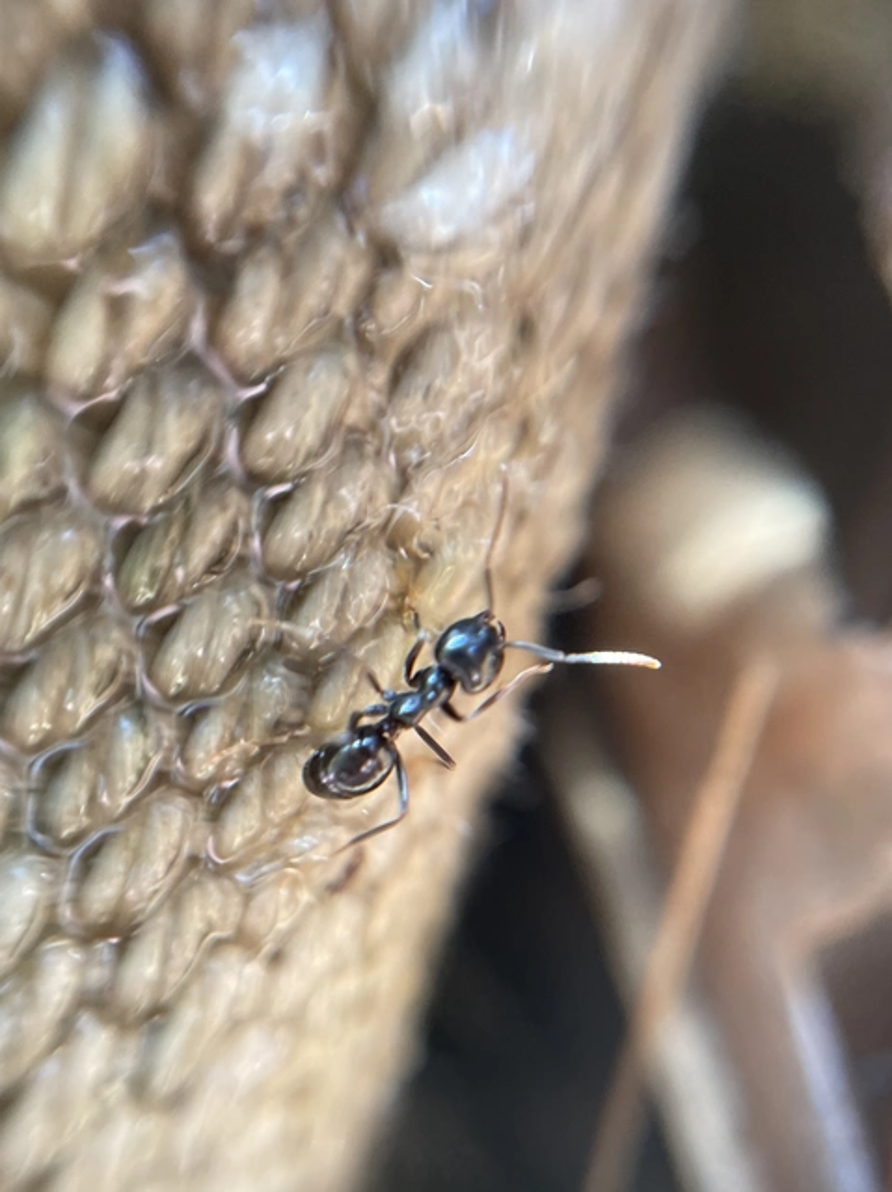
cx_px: 446
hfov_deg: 53.0
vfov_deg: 67.3
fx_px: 894
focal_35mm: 26
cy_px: 596
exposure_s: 1/121
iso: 100
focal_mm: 4.2
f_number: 1.6
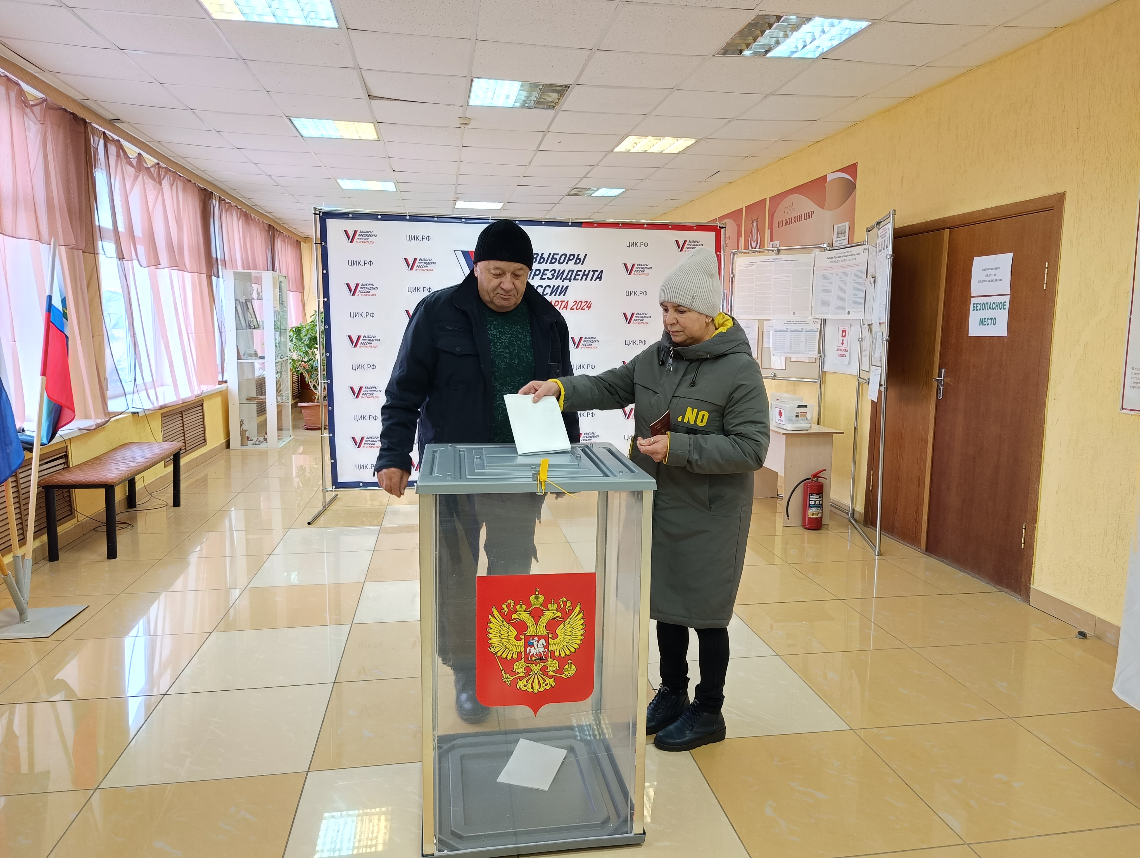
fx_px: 759
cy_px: 429
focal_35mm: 23
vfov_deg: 59.0
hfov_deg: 73.8
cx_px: 570
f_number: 1.69
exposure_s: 1/50
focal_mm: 6.06
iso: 500
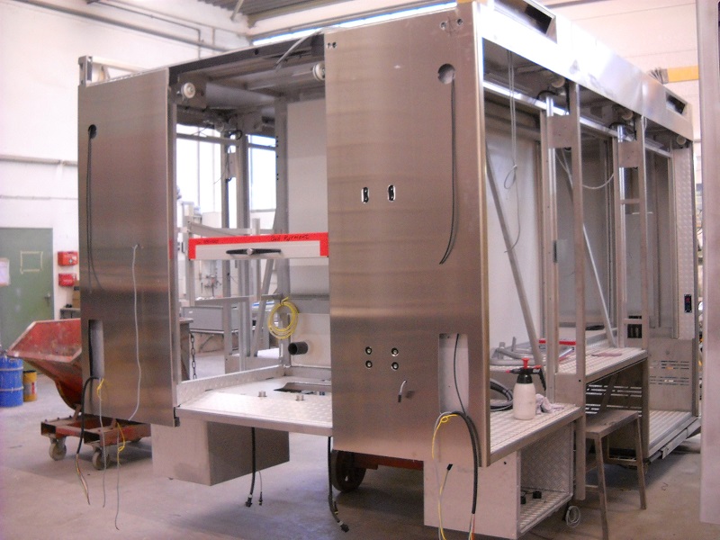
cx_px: 360
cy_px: 270
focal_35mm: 41
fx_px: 853
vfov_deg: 35.1
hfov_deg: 45.8
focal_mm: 6.72
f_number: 3.1
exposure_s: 1/15
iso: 400
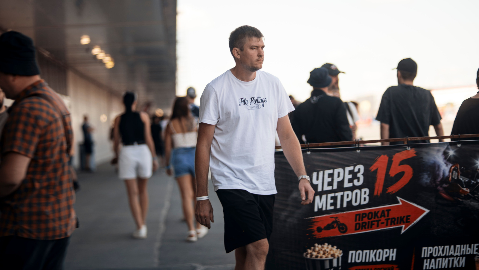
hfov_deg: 23.9
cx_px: 240
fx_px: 1131
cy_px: 110
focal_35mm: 89
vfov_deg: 13.6
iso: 100
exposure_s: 1/125
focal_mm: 85
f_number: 1.8
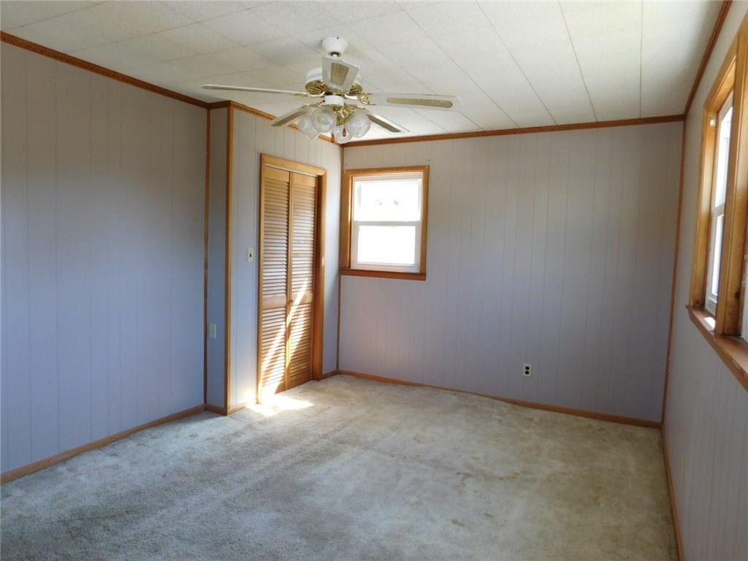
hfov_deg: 73.9
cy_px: 280
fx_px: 497
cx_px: 374
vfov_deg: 58.9
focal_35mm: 23
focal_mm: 4
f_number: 3
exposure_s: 1/30
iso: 125
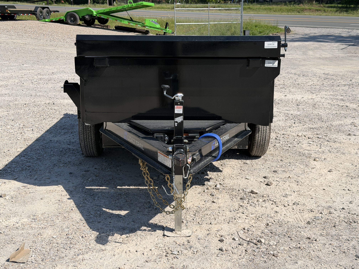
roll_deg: +2.4
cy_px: 134
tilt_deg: -12.5
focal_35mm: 48
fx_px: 498
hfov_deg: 39.7
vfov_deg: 30.3
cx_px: 180
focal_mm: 6.76
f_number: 1.78
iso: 80
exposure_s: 1/6024
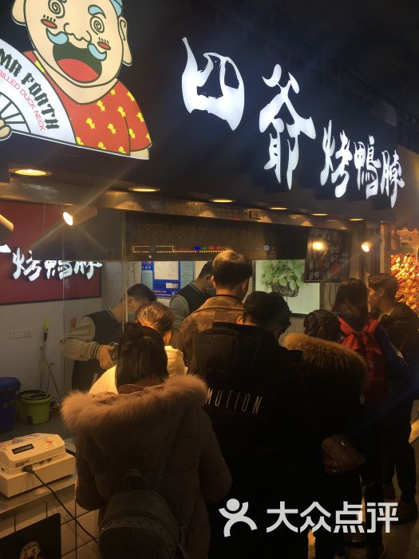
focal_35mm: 29
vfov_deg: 61.7
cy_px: 280
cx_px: 210
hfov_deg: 48.2
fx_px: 468
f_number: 2.2
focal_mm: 4.15
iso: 25
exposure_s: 1/103
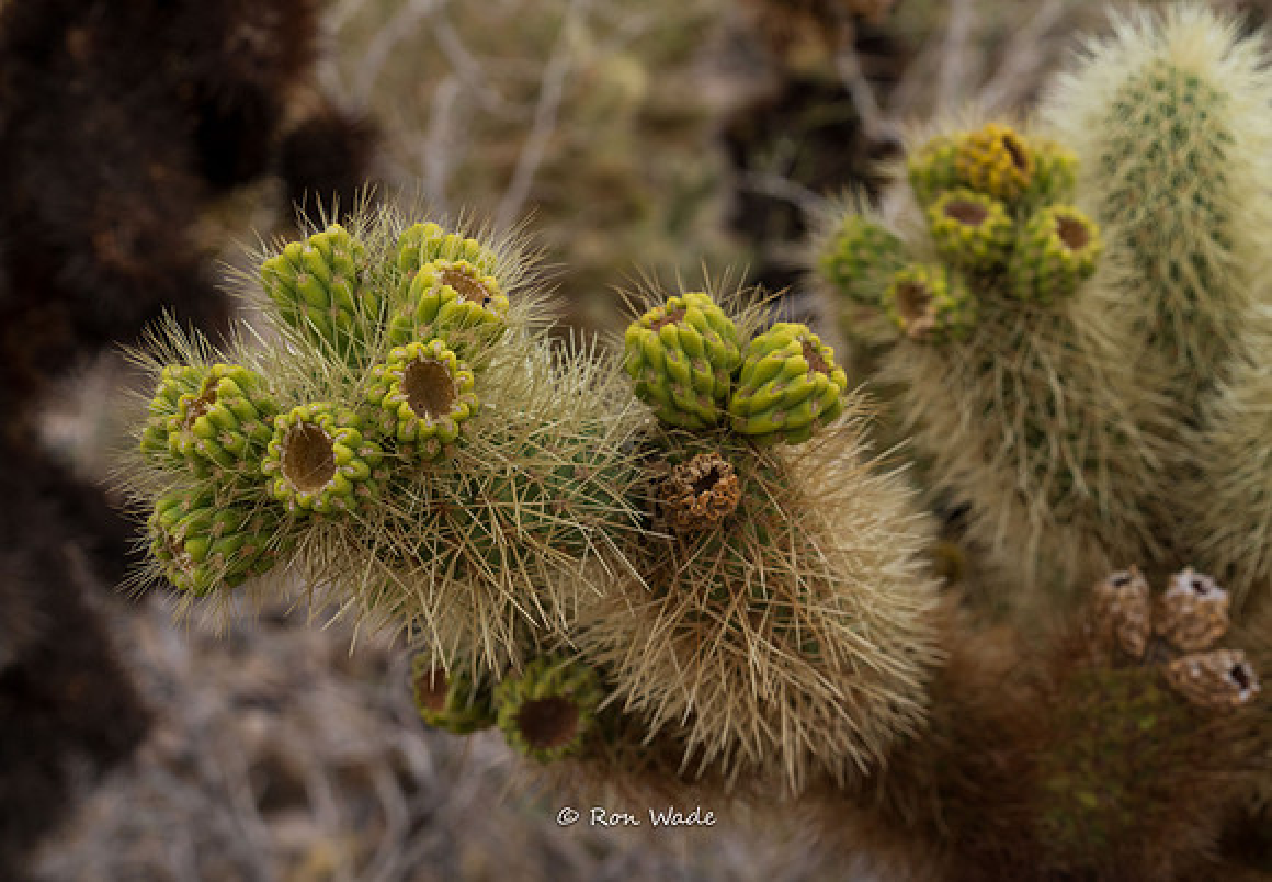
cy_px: 441
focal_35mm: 58
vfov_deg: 24.2
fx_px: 2058
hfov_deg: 34.3
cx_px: 662
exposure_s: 1/1250
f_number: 10
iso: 1000
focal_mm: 56
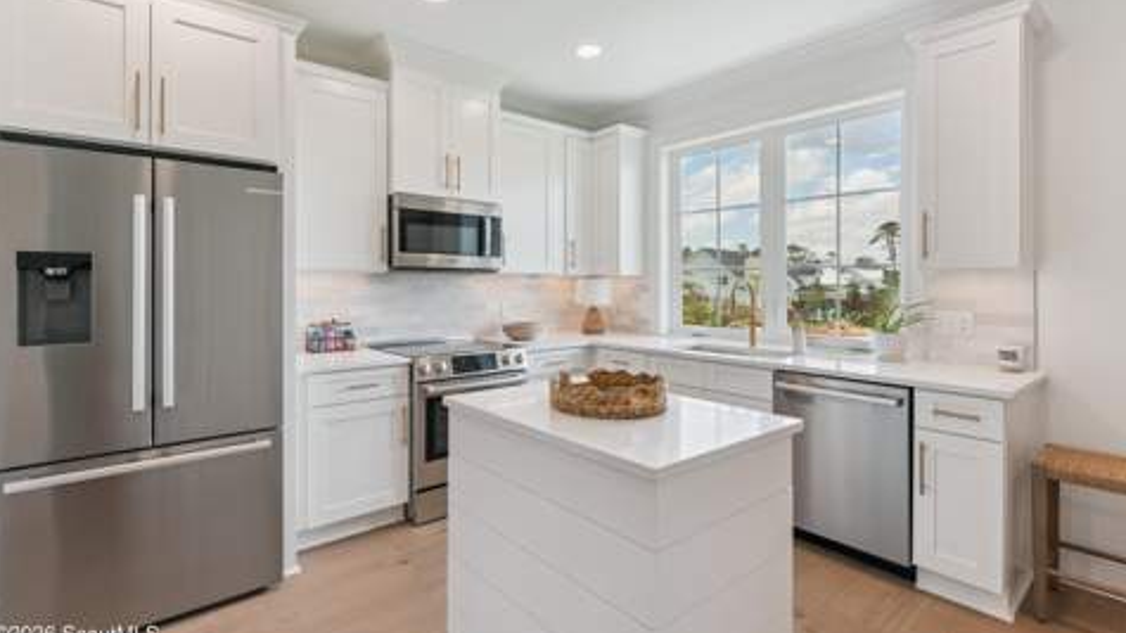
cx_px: 559
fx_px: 537
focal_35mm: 18
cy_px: 289
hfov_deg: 92.7
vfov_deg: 60.9
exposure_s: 1/125
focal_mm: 17
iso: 250
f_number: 8
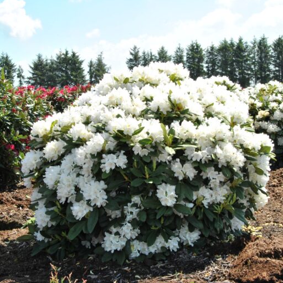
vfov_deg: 25.0
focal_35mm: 69
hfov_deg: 25.0
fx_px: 638
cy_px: 141
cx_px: 150
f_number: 14
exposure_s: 1/60
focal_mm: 36
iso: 100
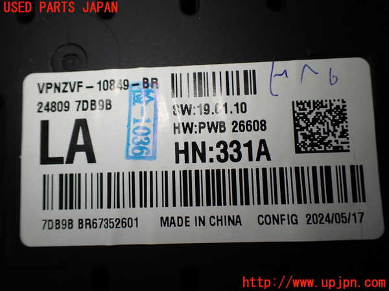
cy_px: 146
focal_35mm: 30
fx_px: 337
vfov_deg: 46.8
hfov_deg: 60.0
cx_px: 194
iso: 100
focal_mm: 5.4
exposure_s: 1/200
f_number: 2.3
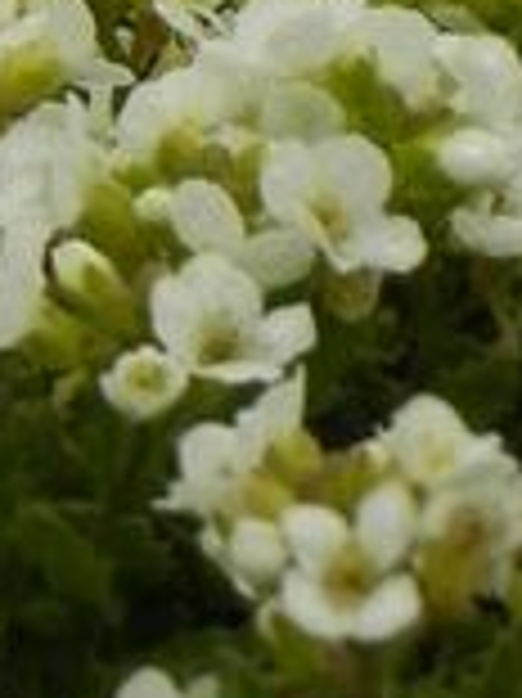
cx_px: -752
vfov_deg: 3.6
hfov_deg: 2.7
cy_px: -968
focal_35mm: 542
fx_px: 10913
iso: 160
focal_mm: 18.8
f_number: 4.5
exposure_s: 1/640
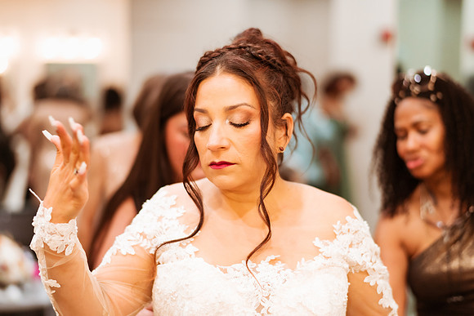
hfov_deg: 34.5
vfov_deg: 23.4
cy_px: 158
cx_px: 237
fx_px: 764
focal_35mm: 58
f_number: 1.4
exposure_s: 1/640
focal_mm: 58
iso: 1000
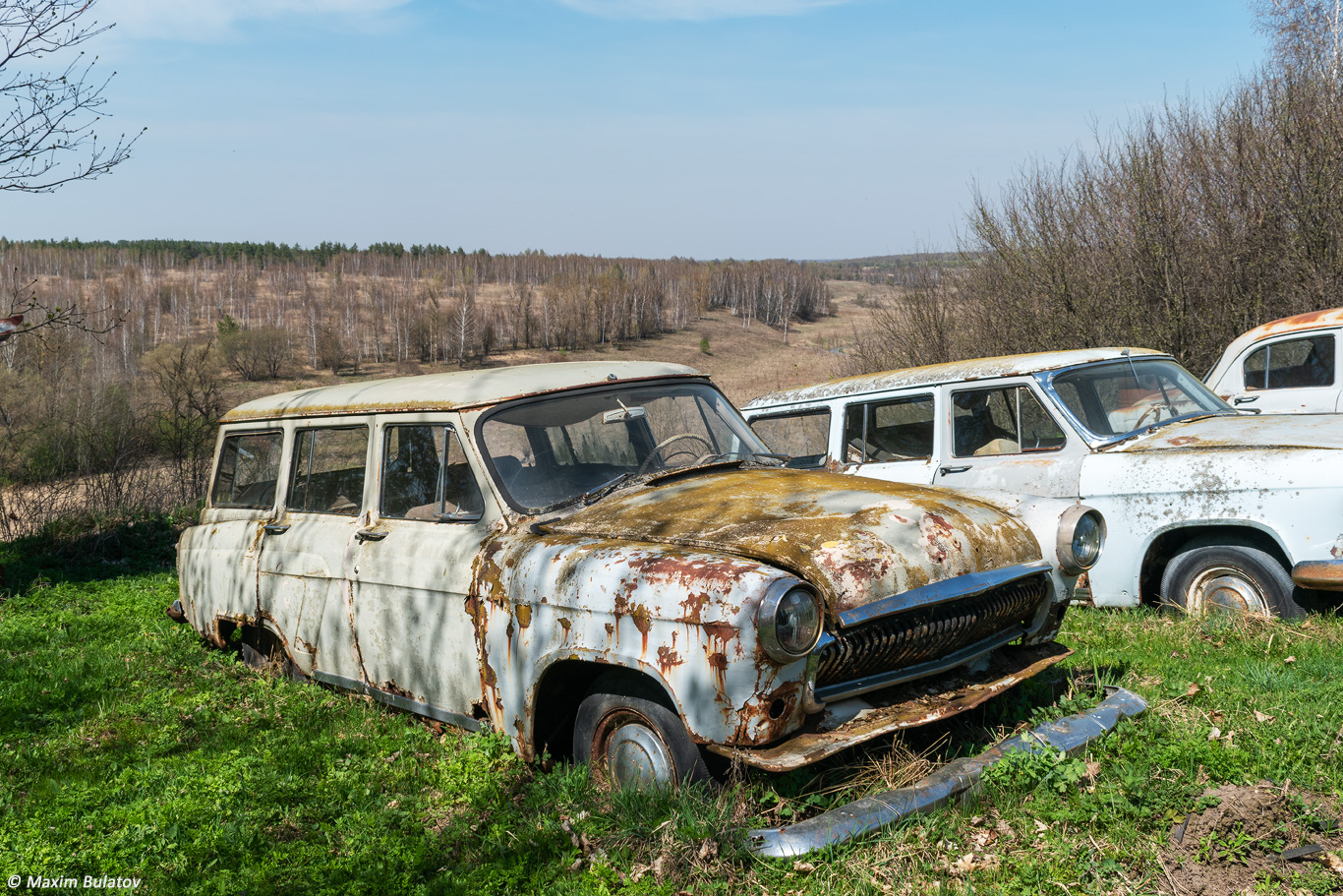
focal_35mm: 36
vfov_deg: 36.9
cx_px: 672
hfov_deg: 53.1
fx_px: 1343
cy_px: 448
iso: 100
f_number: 9
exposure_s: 1/320
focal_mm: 24
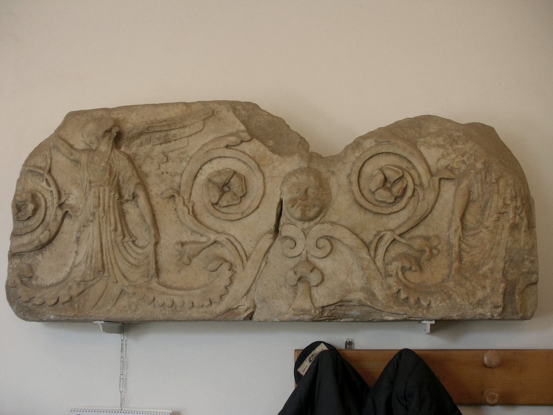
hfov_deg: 41.2
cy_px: 208
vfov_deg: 31.5
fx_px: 735
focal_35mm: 46
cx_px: 276
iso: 50
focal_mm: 7.7
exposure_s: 1/9.4
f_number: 3.5
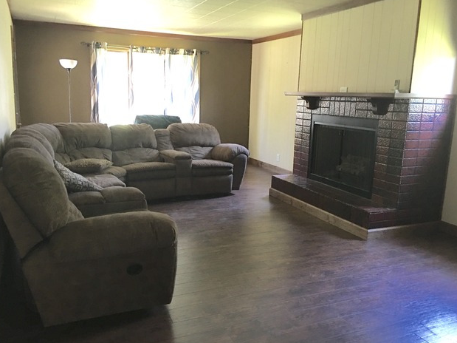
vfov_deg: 46.8
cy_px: 173
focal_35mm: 30
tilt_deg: -8.8
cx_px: 229
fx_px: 396
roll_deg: -1.2
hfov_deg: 60.0
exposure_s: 1/4
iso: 64
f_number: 2.2
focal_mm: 4.15
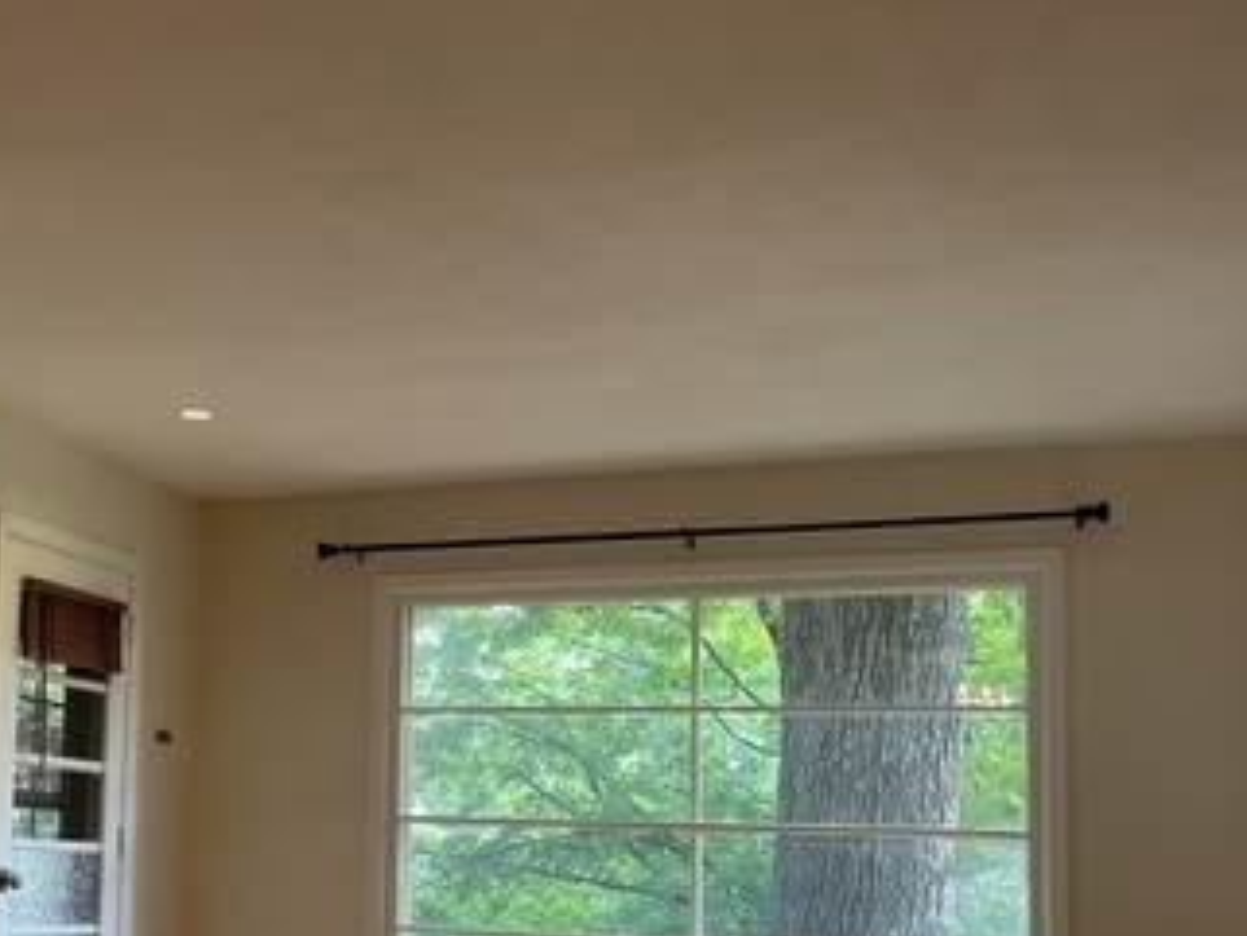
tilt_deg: +5.8
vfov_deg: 26.8
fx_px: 1946
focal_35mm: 54
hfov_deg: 32.7
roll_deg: -2.6
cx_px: 2
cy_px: 645
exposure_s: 1/120
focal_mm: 4.2
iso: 64
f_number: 1.6
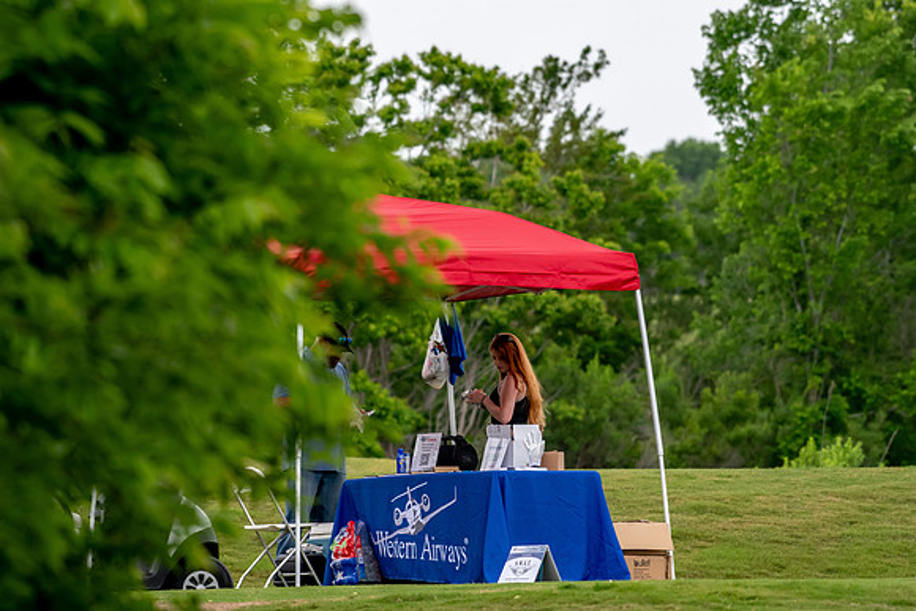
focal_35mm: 405
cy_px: 306
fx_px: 10307
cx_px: 458
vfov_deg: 3.4
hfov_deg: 5.1
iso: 1000
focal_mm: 270
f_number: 5.6
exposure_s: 1/2000
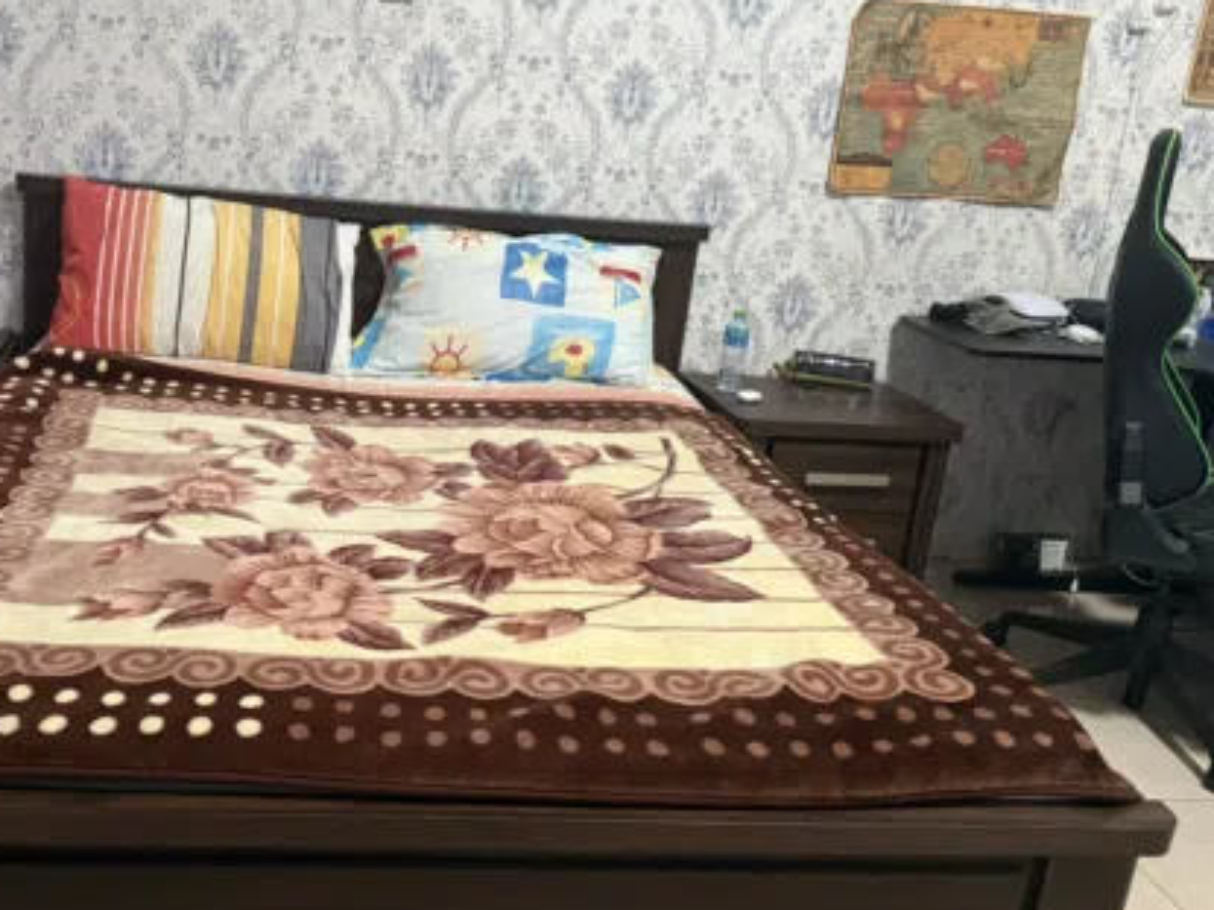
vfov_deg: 38.6
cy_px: 392
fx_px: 1297
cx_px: 401
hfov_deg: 49.3
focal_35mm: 37
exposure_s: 1/60
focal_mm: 6.76
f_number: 1.78
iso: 800
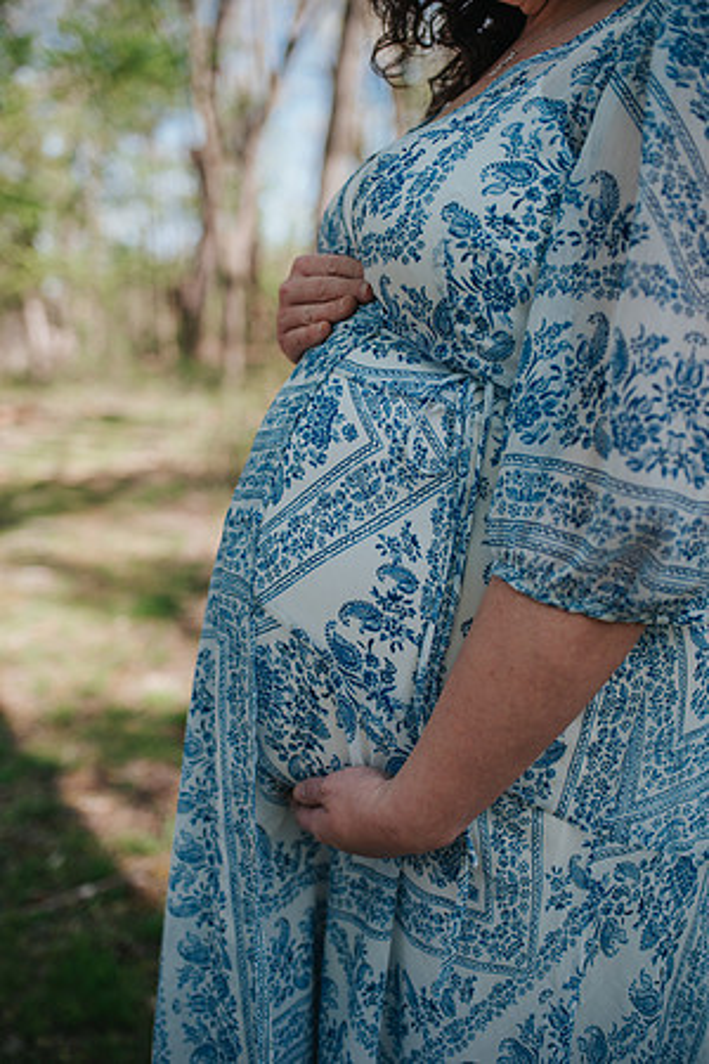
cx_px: 354
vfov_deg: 54.4
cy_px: 532
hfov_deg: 37.9
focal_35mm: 35
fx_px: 1034
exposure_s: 1/1000
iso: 200
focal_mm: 35
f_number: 2.5
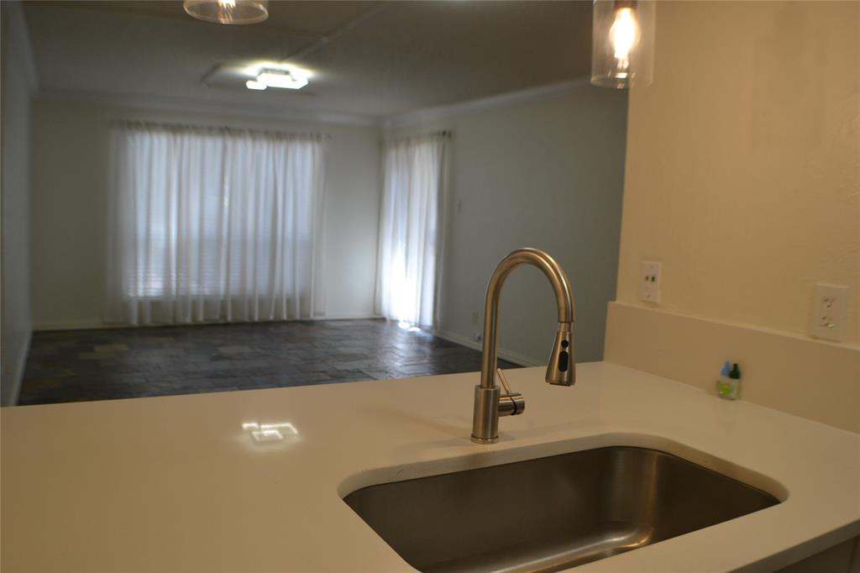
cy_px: 286
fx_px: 860
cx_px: 430
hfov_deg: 53.1
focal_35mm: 36
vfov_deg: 36.8
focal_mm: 24
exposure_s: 1/80
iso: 400
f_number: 4.5
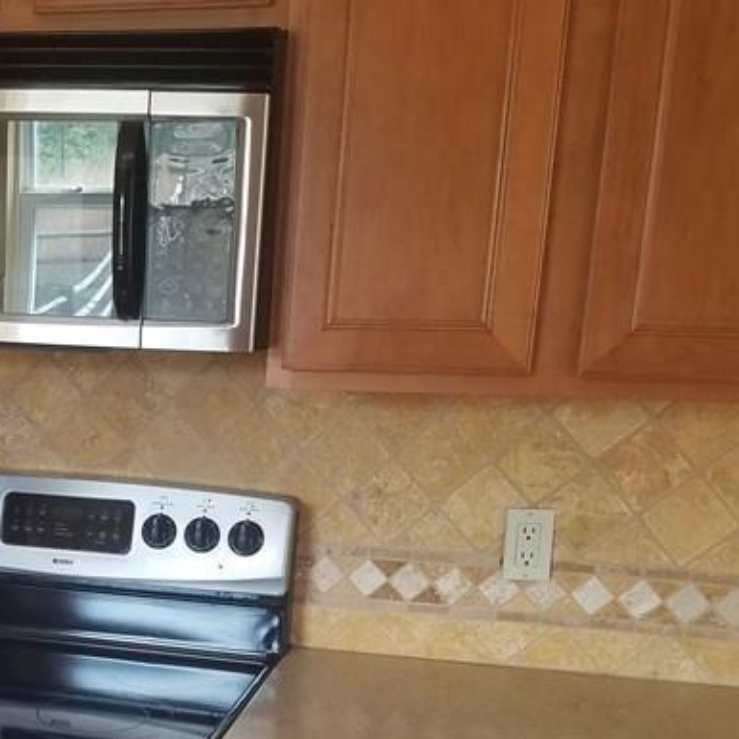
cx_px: 67
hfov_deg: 27.1
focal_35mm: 61
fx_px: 1473
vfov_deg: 27.3
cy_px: 638
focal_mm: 4.2
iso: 64
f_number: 1.7
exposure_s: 1/60
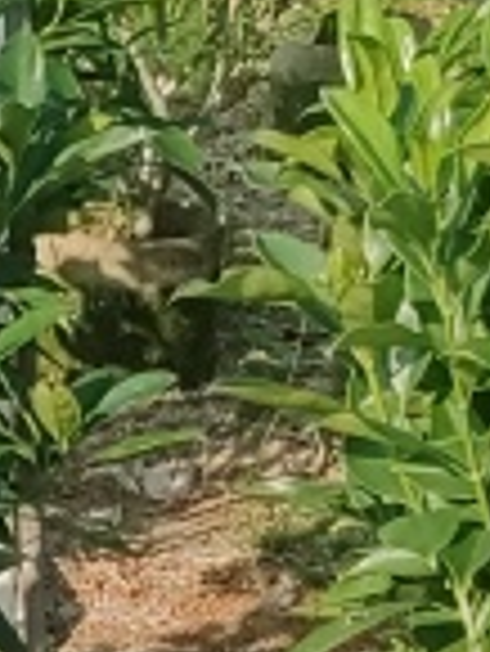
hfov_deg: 7.4
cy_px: 1365
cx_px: -535
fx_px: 3600
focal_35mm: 191
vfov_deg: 9.6
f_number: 1.8
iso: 100
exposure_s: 1/568
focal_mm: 4.26
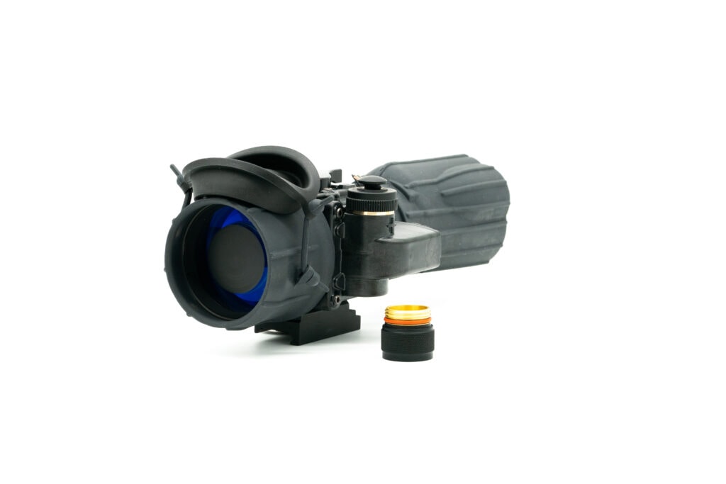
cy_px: 242
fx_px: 1815
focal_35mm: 90
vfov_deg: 15.2
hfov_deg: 22.6
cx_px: 363
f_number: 13
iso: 1000
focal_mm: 90
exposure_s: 1/50
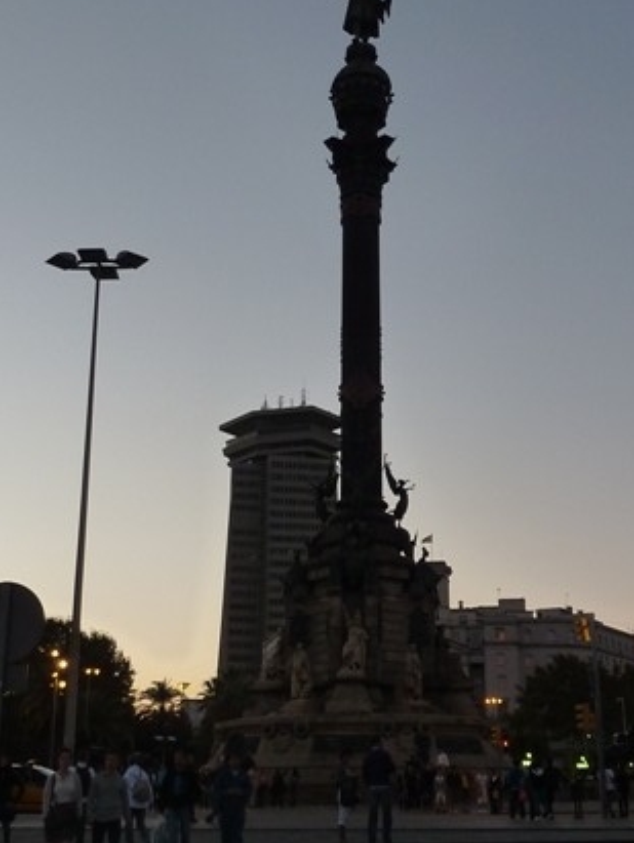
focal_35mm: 49
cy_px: 386
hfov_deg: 29.7
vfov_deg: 38.8
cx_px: 343
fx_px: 1195
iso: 125
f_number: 3.3
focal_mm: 4.1
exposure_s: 1/80
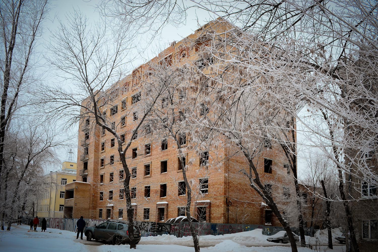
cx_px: 189
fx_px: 283
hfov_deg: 67.4
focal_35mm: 27
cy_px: 126
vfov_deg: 47.9
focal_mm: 18
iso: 200
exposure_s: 1/125
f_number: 5.6
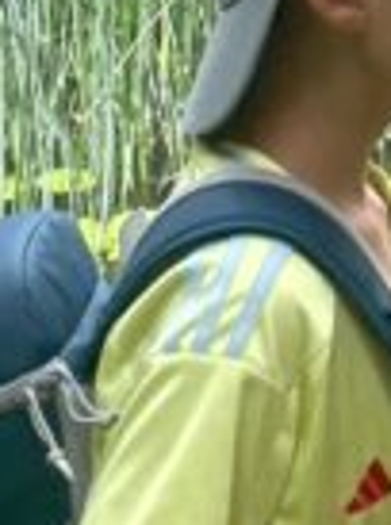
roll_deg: -0.8
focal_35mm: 195
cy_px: -172
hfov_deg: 7.4
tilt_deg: -10.9
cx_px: 659
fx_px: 2951
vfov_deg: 10.0
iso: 32
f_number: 1.6
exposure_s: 1/759
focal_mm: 4.2
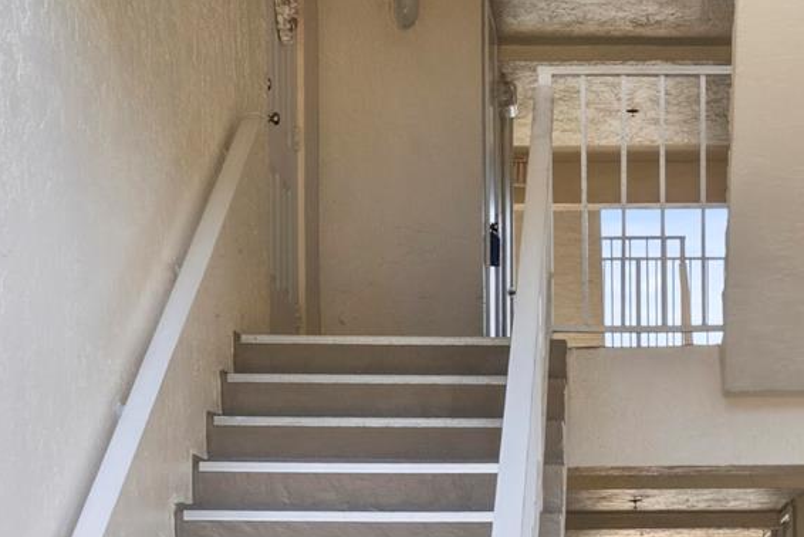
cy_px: 686
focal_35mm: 99
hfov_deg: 20.3
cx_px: 668
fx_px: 2212
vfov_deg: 13.4
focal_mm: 35
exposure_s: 1/80
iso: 1600
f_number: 8
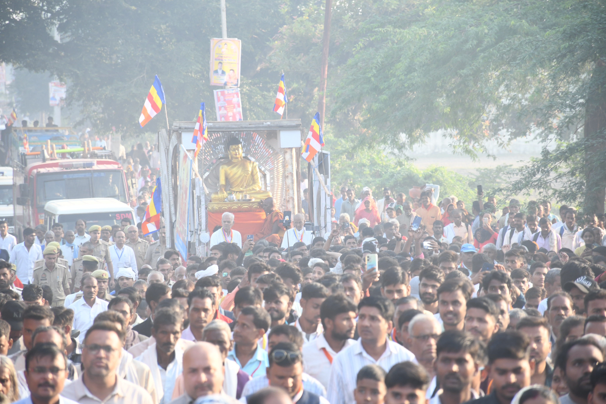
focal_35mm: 210
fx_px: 3535
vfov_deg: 6.5
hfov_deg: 9.8
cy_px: 202
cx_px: 303
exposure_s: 1/160
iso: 400
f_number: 5.6
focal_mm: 140
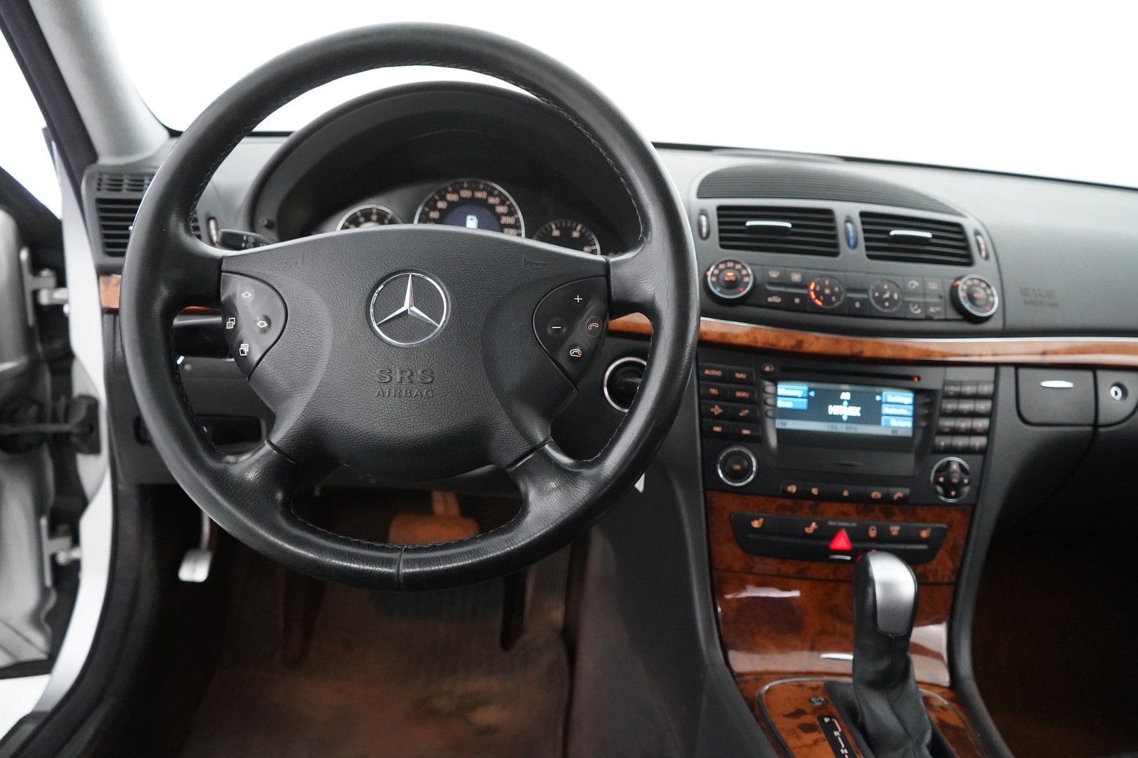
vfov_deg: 46.4
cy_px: 379
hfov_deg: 65.5
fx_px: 885
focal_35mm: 28
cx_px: 569
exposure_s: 1/60
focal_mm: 28
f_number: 4.5
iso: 12800
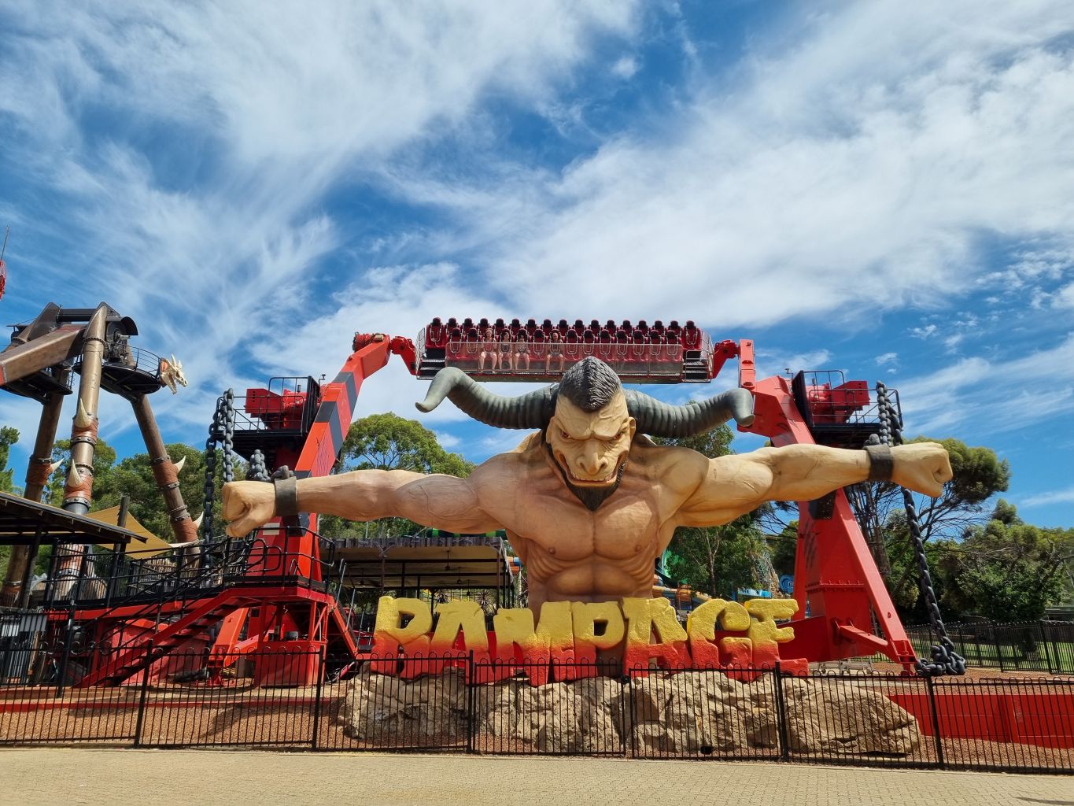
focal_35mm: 26
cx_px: 537
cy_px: 403
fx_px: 807
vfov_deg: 53.1
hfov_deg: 67.3
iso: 50
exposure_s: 1/4560
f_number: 1.8
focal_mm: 5.4
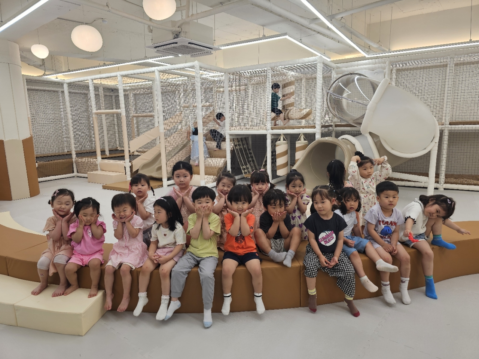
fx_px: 318
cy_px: 180
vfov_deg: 58.9
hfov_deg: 73.9
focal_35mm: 23
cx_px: 240
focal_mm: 6.3
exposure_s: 1/120
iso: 40
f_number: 1.7
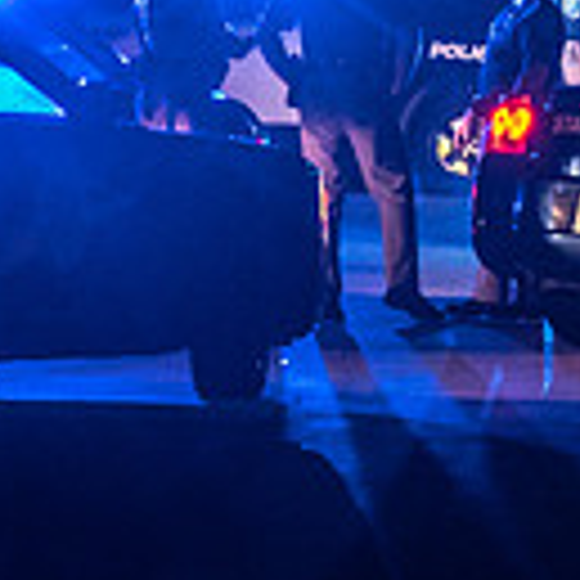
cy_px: -40
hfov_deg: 1.7
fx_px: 19449
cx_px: 798
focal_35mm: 1026
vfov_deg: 1.7
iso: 2000
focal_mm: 165
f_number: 5.3
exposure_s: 1/50
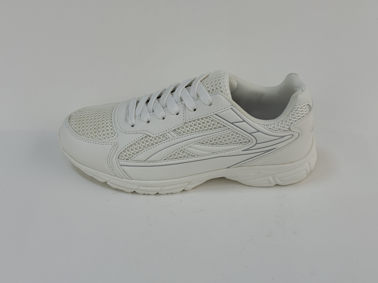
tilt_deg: -39.4
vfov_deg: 29.7
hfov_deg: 38.9
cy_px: 139
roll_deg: -0.6
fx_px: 535
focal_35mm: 49
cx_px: 192
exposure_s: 1/189
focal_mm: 6.76
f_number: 1.78
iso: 50
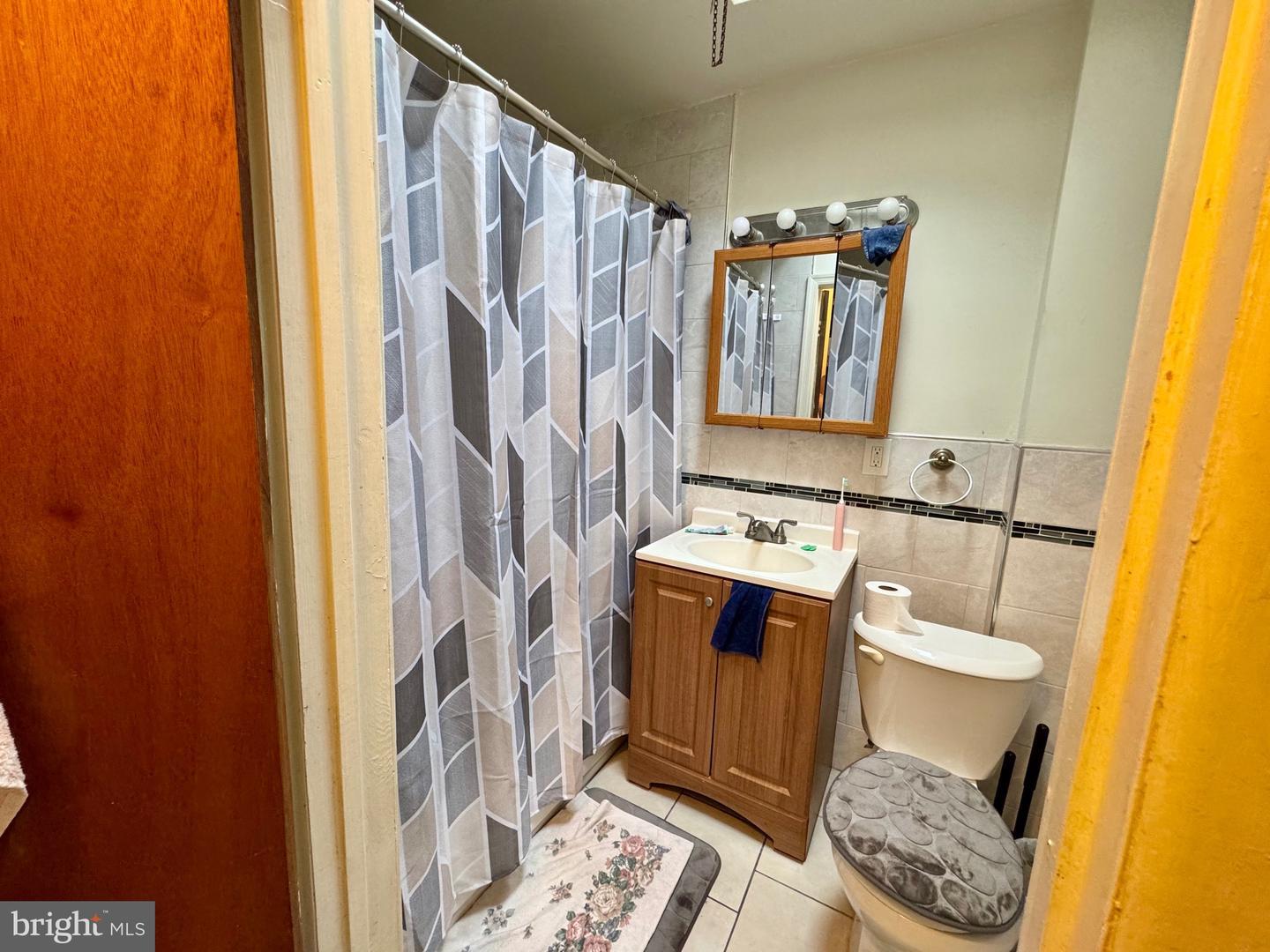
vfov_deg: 85.7
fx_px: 514
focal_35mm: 14
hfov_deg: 102.1
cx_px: 635
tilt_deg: -9.4
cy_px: 476
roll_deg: -2.9
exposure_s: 1/60
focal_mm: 2.22
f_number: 2.2
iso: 250
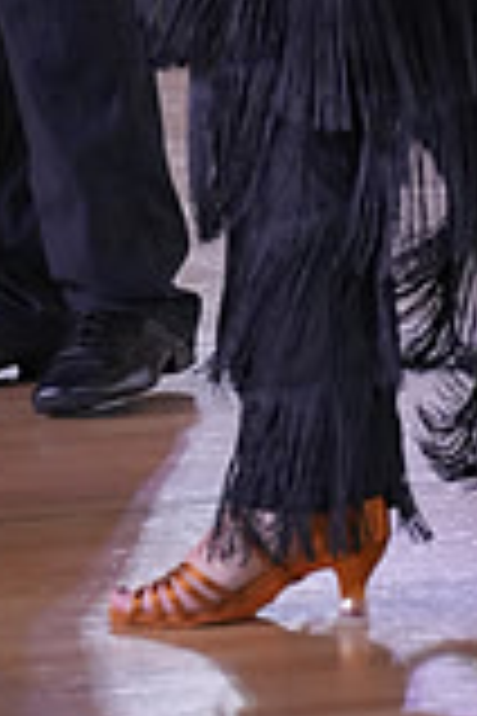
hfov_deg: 3.2
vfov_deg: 4.8
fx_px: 8426
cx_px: 191
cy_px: -401
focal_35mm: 424
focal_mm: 116
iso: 3200
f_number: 4.5
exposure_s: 1/500
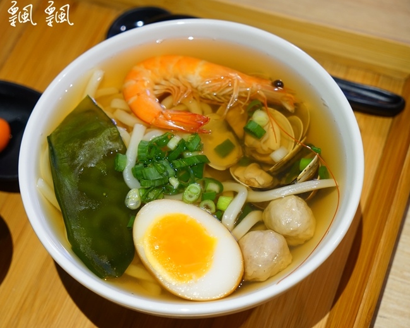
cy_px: 160
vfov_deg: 20.7
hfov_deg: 25.7
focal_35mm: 74
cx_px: 161
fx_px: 898
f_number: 5.6
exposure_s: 1/30
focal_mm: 64
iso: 800
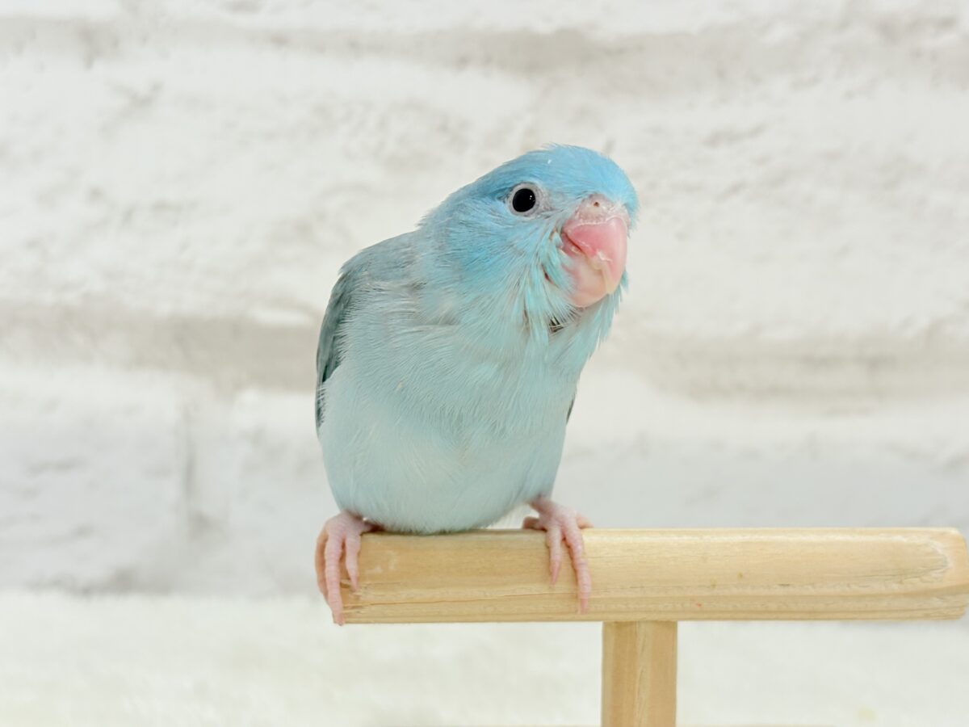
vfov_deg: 28.0
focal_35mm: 52
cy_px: 364
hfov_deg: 36.8
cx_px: 484
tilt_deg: -9.5
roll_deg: -0.1
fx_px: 1456
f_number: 1.6
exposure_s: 1/100
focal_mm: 5.96
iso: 64
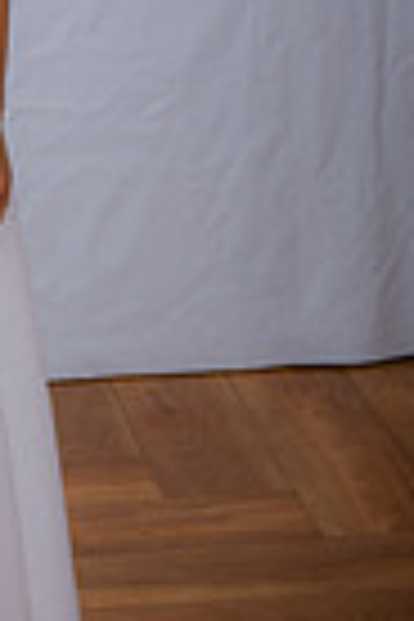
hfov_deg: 8.0
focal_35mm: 169
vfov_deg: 12.0
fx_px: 2915
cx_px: -160
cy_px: -18
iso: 250
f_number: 6.3
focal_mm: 52
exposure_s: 1/200
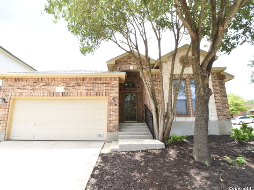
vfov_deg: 74.7
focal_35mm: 17
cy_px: 97
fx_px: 125
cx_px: 116
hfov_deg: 90.8
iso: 100
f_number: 22
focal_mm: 10
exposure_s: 1/6
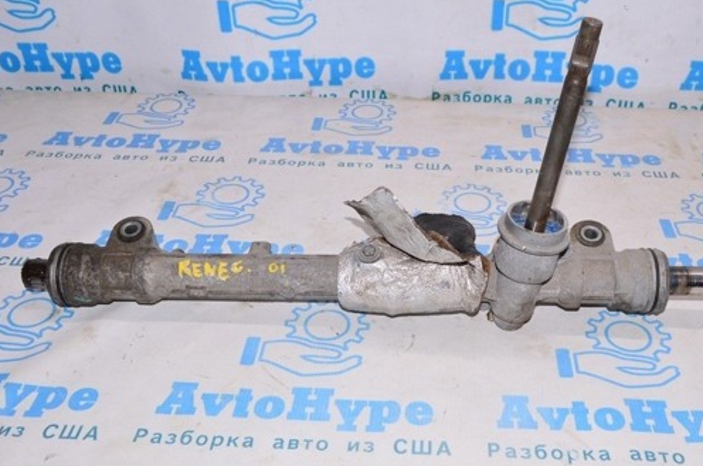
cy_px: 249
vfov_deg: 32.8
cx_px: 412
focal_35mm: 41
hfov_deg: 47.6
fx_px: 792
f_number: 8
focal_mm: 21
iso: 1600
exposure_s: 1/200
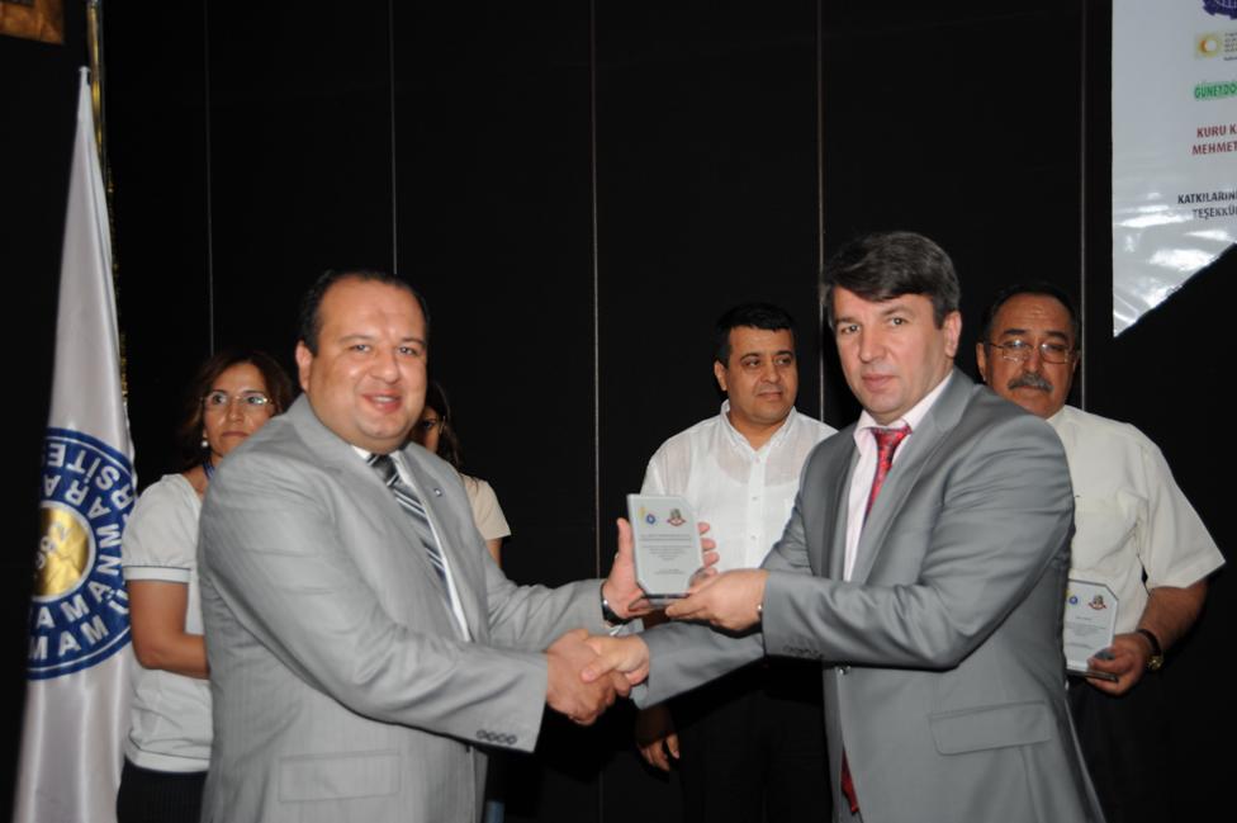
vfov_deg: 33.3
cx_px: 618
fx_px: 1373
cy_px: 412
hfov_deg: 48.5
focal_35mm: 40
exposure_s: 1/60
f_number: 5
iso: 250
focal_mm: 40
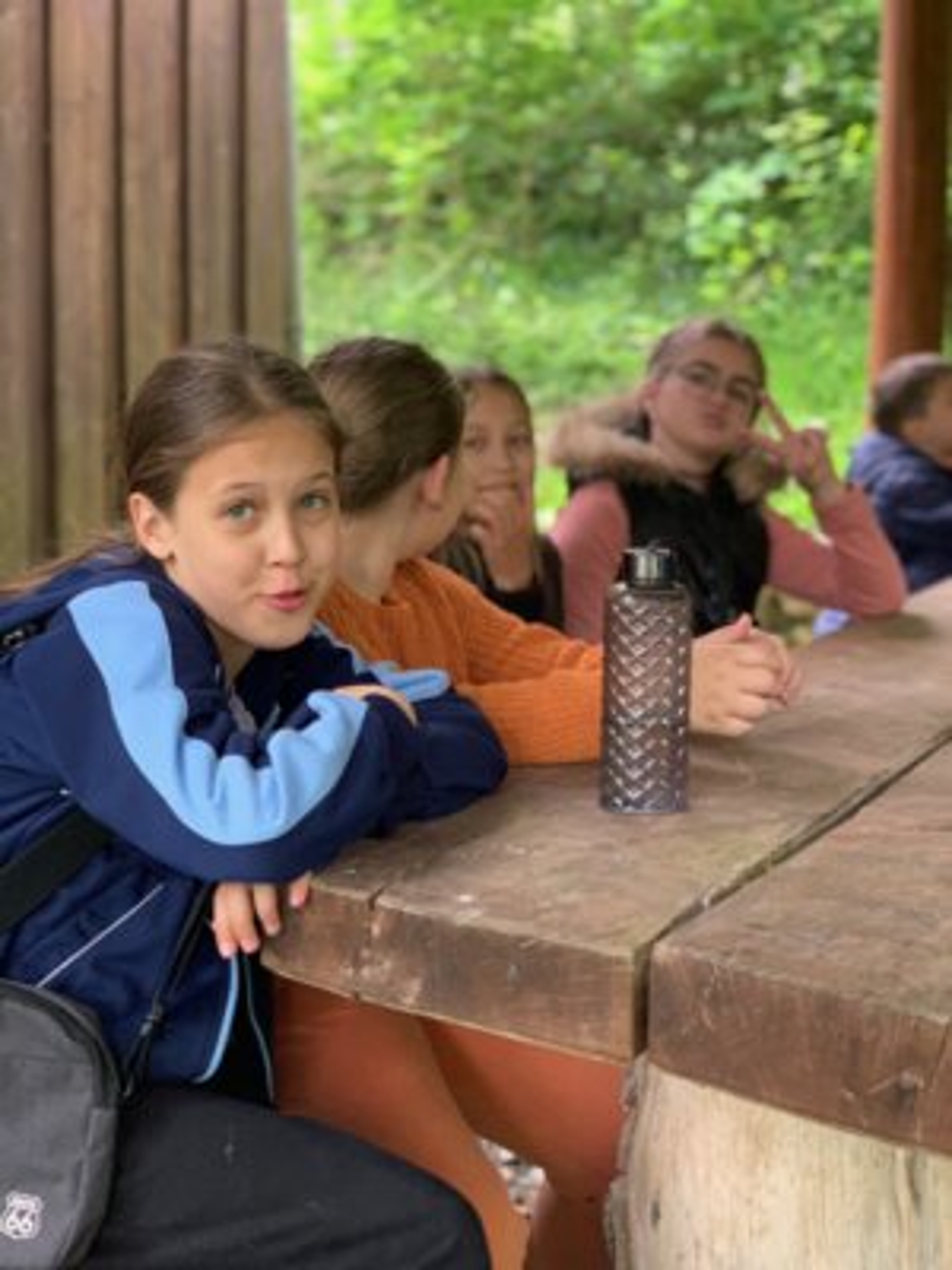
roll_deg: -1.5
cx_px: 476
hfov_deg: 28.0
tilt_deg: -6.4
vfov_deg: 36.8
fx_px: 1907
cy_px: 635
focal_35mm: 52
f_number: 2.4
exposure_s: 1/60
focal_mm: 6
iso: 125
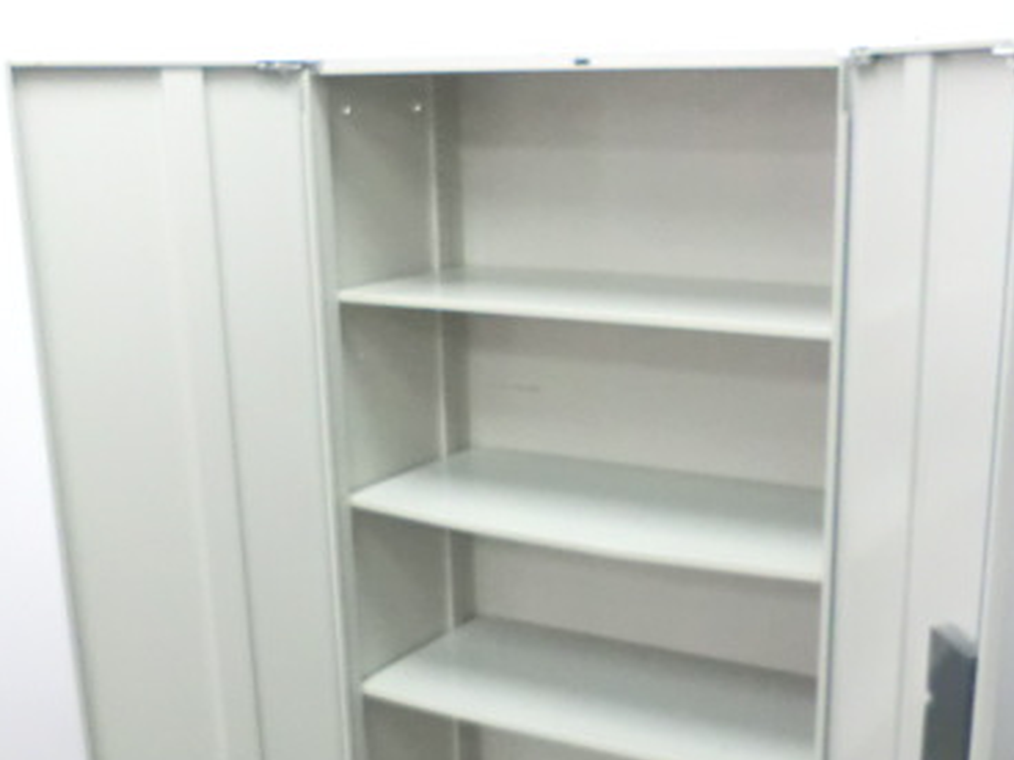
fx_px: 1377
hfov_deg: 40.2
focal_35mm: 47
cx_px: 628
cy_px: 485
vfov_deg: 30.7
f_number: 3.2
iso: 800
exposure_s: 1/50
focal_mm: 4.9
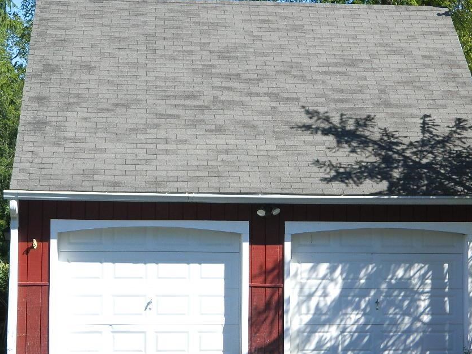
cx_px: 275
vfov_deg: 17.2
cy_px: 198
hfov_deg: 22.7
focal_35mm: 86
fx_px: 1173
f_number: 4
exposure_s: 1/400
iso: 110
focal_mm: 12.6
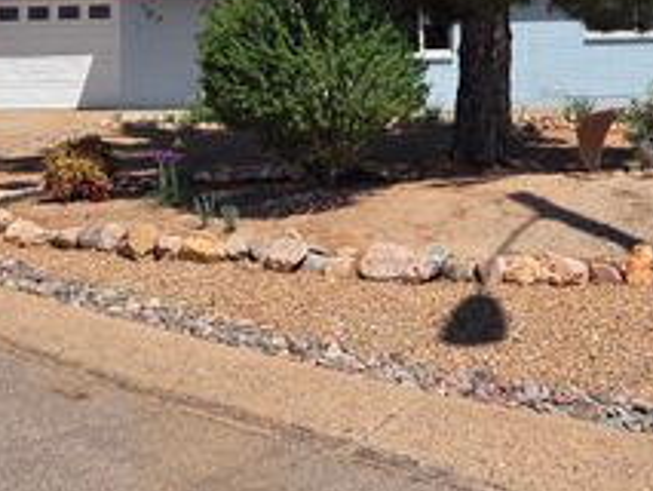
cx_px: 389
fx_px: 1019
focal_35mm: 54
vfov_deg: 25.8
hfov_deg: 35.4
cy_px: 11
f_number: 1.8
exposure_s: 1/5699
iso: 80
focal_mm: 5.4
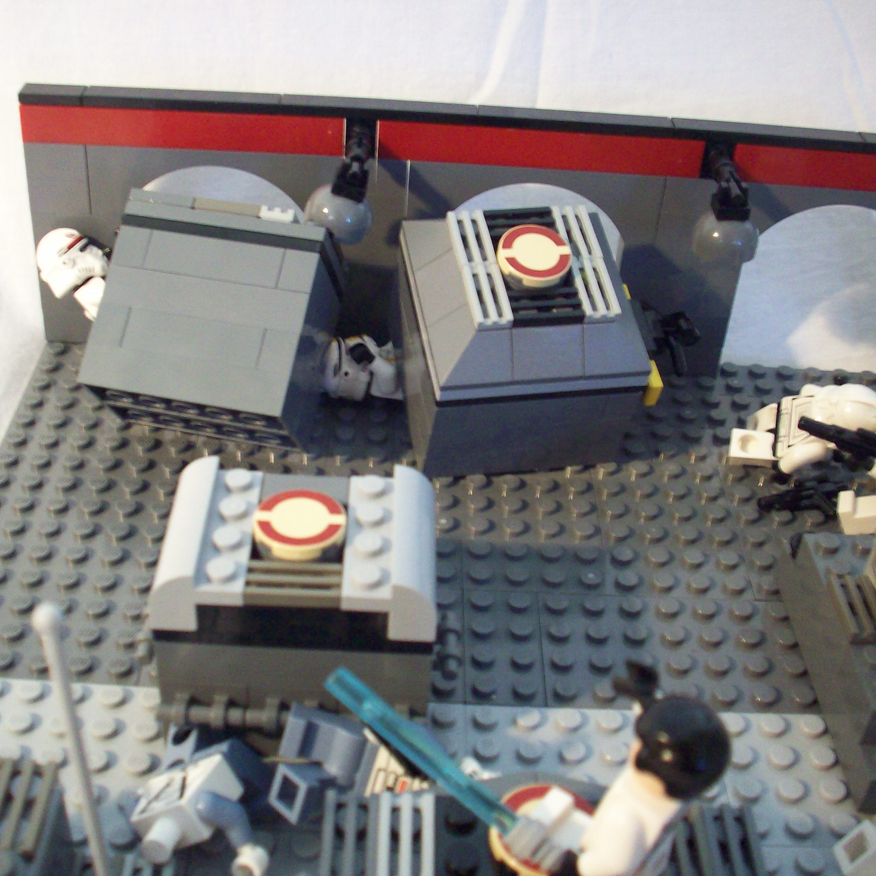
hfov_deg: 38.3
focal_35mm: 44
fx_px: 1260
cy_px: 437
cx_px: 420
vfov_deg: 38.3
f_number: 2.8
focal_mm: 6.2
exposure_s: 1/8
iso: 162
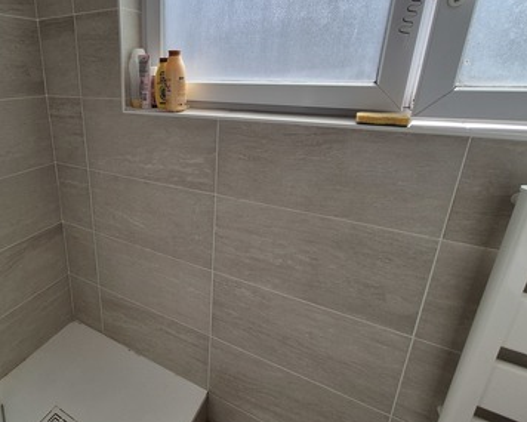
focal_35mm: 19
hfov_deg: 80.1
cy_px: 172
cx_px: 169
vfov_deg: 70.2
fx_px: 296
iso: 50
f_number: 2.2
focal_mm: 2.2
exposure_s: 1/1400
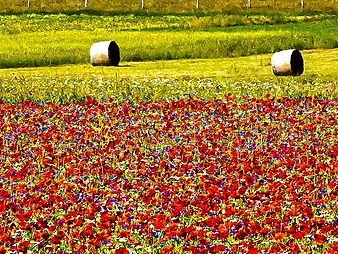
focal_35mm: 682
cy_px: 107
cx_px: 627
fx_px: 6664
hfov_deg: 2.9
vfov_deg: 2.2
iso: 200
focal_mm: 100
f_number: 13
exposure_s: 1/250
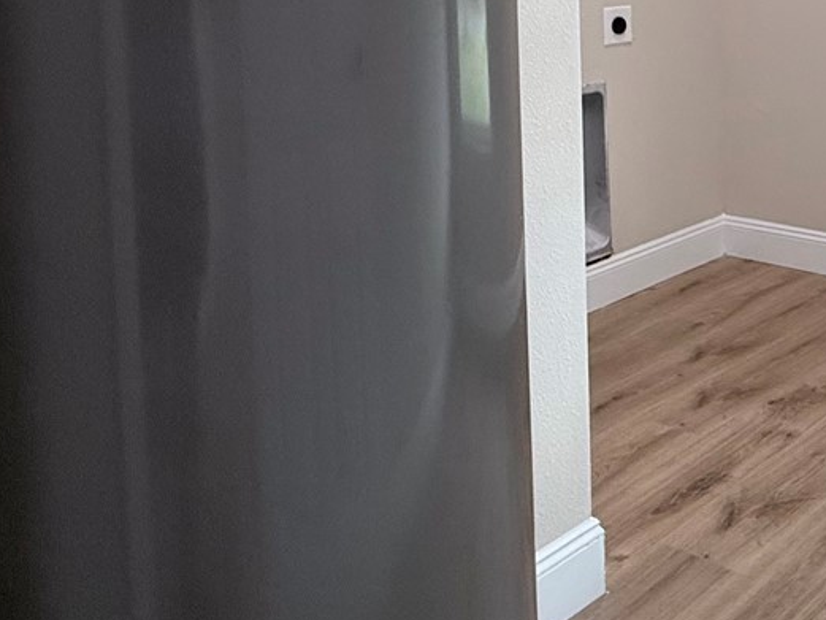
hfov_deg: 36.5
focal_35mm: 43
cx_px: 924
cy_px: -17
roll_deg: +0.5
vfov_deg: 30.9
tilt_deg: -3.1
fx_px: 1026
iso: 200
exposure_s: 1/120
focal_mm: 2.22
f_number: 2.2
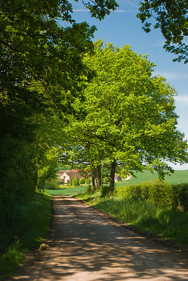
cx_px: 94
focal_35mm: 68
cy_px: 140
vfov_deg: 29.8
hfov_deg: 20.2
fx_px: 527
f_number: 4
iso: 100
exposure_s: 1/90
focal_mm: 45
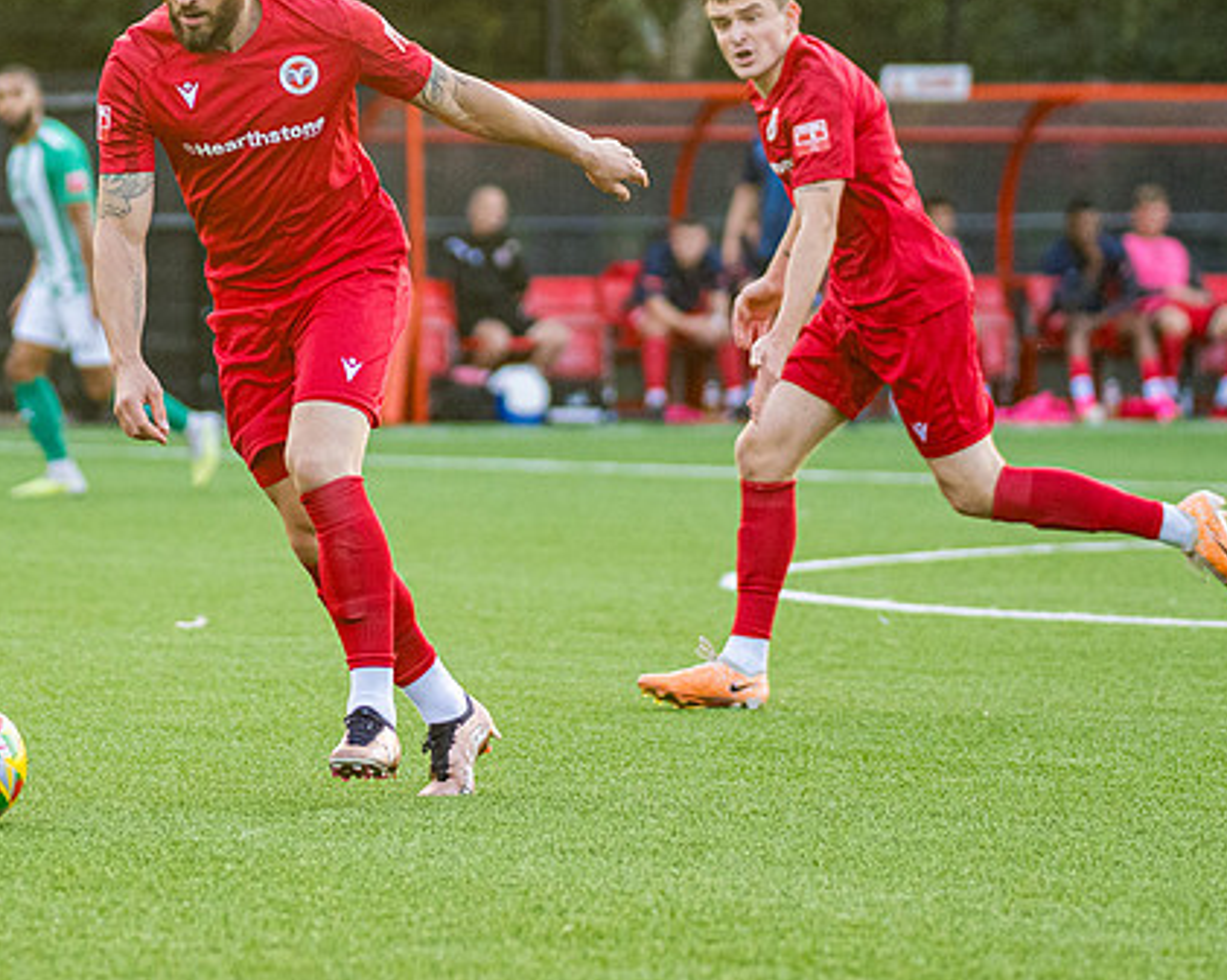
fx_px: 14258
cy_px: 402
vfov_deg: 3.9
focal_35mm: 393
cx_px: 196
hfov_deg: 4.9
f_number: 2.8
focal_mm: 155
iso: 1250
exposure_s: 1/1250
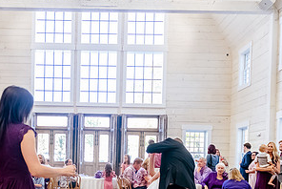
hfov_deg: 41.2
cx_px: 88
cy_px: 171
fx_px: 369
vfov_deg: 27.6
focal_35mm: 47
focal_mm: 24
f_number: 3.2
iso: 3200
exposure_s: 1/640
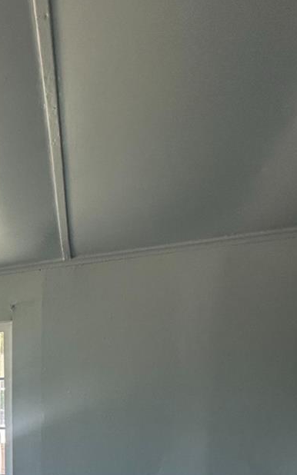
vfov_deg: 46.5
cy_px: 459
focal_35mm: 36
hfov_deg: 28.1
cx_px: -105
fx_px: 466
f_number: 2.2
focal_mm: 2.22
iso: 80
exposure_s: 1/99
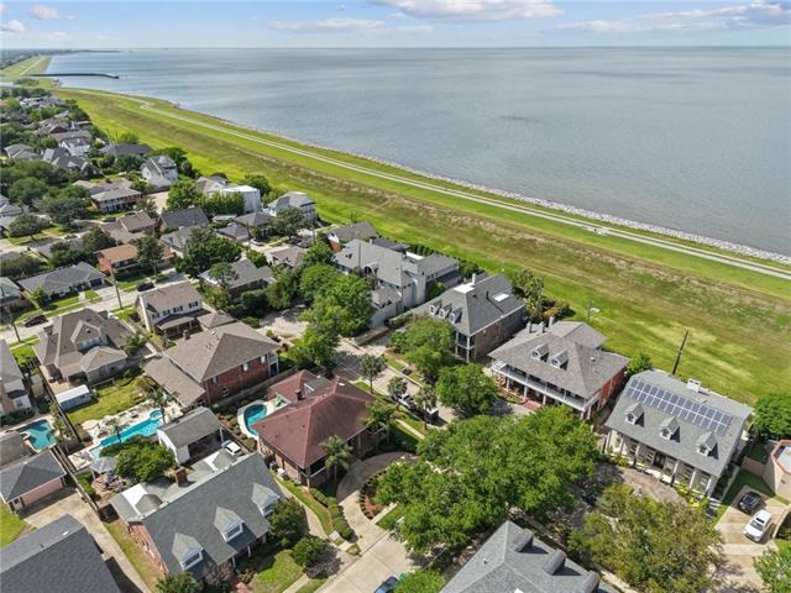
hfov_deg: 71.6
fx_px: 548
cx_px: 396
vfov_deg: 56.8
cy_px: 296
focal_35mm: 24
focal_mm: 8.7
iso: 130
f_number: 1.8
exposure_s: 1/3200
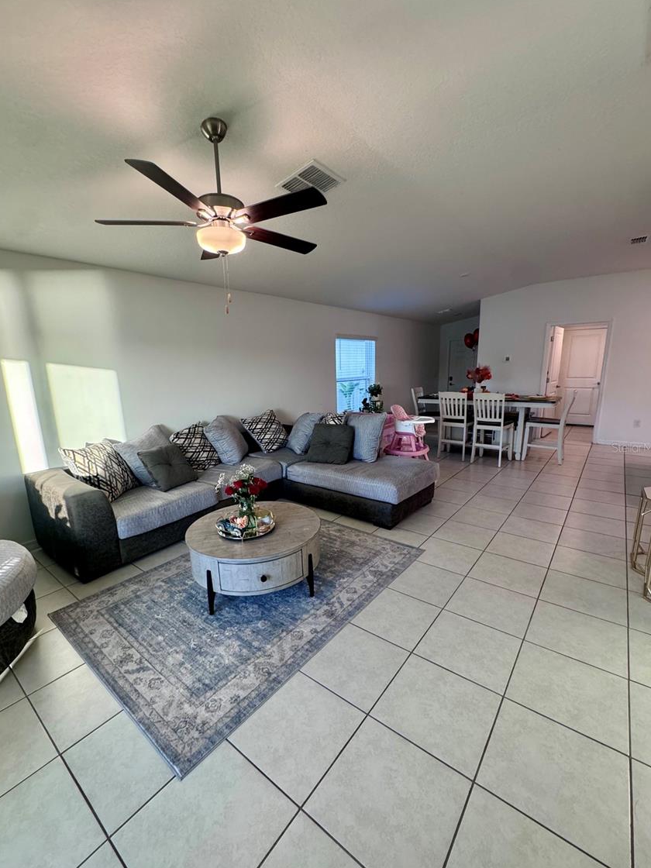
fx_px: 376
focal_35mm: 15
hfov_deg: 81.7
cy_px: 447
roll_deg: +2.3
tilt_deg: -11.4
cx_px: 318
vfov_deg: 98.1
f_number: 2.2
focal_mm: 2.22
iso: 250
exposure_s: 1/120
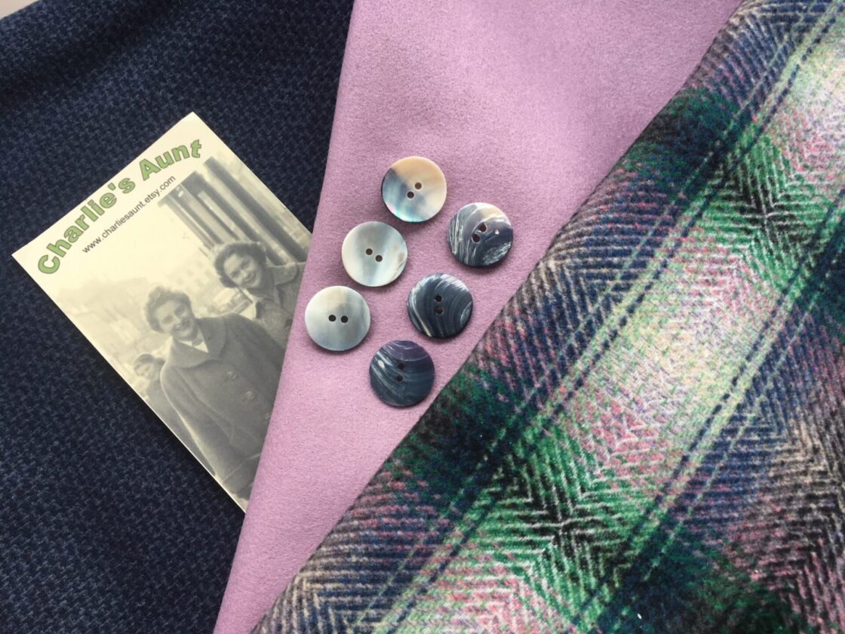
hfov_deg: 61.7
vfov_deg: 48.2
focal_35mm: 29
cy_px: 317
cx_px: 422
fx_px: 708
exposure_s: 1/100
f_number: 2.2
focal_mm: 4.15
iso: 40
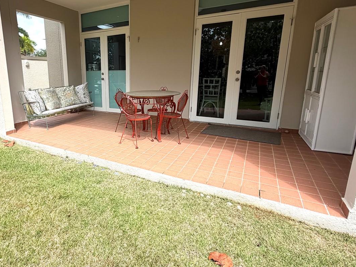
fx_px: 216
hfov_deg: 76.9
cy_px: 120
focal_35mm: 21
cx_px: 124
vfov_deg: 63.3
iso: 32
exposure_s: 1/770
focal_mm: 2.22
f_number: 2.2
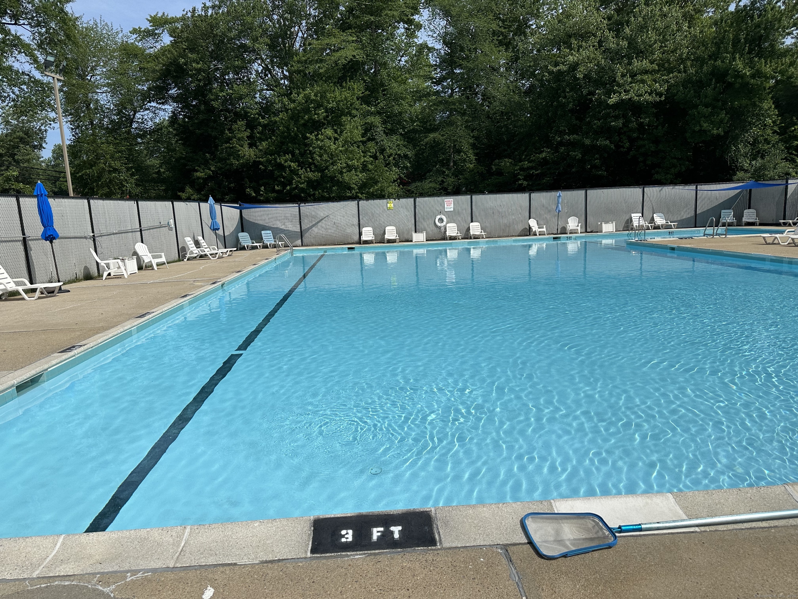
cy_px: 300
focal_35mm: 24
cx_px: 399
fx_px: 553
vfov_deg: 56.8
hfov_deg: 71.6
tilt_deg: -7.0
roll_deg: +2.6
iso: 80
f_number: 1.78
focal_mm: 6.86
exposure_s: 1/9709
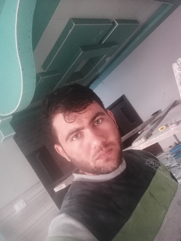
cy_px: 120
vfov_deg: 65.3
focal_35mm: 27
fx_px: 188
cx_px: 90
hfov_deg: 51.4
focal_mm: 2.61
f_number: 2
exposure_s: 1/14
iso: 490
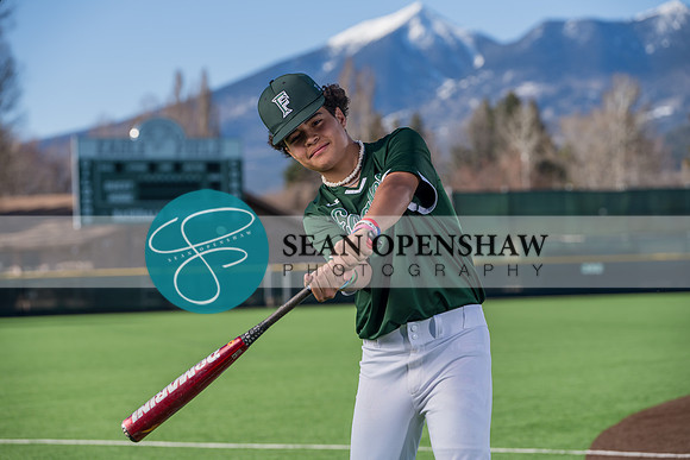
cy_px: 230
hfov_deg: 18.6
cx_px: 345
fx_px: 2109
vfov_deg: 12.5
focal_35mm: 110
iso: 125
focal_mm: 110
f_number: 4.5
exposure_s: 1/800
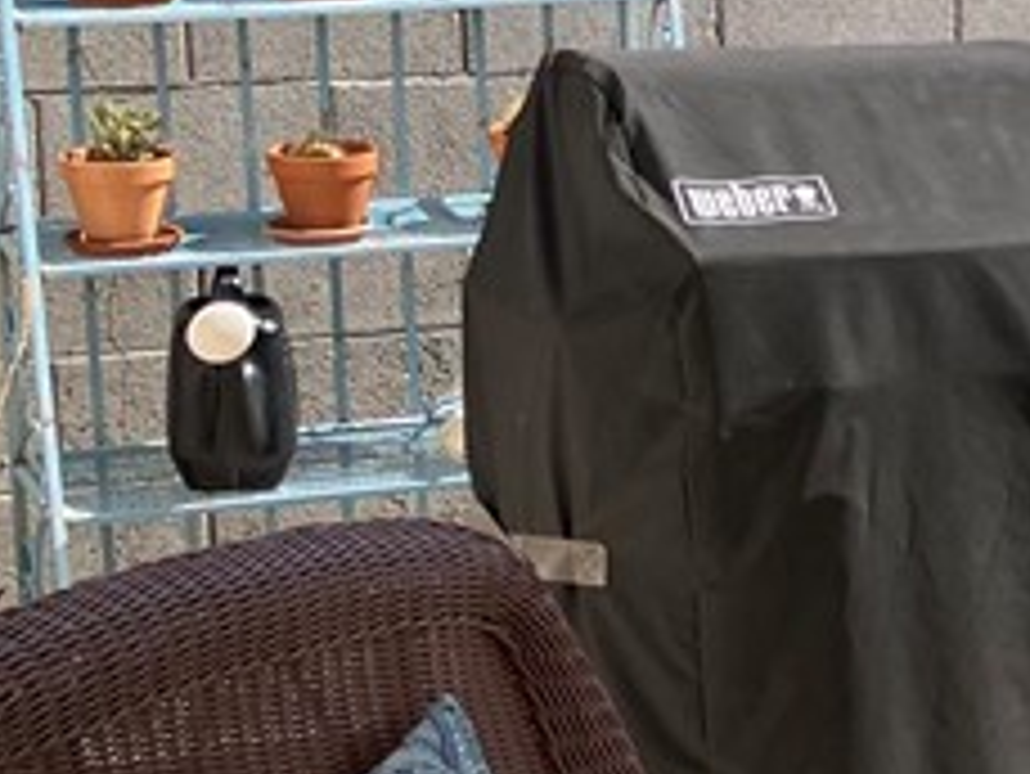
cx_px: 2082
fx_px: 3721
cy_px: 324
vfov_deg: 11.9
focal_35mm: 125
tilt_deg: -7.5
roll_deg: +0.1
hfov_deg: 13.4
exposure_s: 1/1389
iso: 32
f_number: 1.8
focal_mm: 3.99
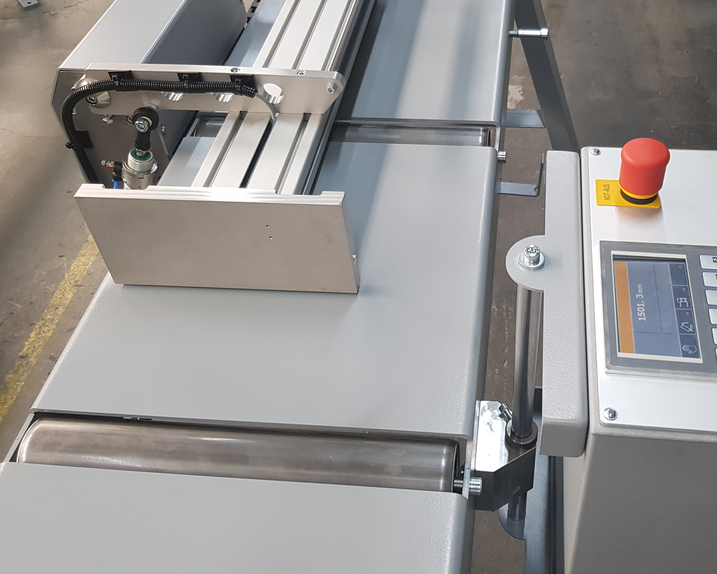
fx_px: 764
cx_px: 448
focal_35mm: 36
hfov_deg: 49.8
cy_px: 260
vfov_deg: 41.1
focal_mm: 4.2
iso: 125
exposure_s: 1/50
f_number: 1.7
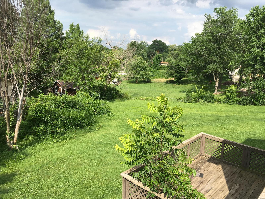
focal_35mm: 29
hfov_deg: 61.7
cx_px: 132
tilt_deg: -13.6
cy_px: 100
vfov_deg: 48.2
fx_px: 222
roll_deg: -2.6
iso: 25
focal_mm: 4.15
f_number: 2.2
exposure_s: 1/1282
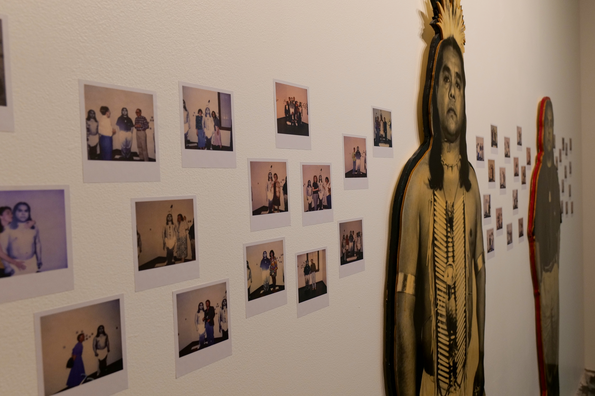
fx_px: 430
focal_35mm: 26
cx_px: 314
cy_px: 196
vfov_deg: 49.5
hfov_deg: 69.3
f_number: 5.5
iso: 1000
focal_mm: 23
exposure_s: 1/60
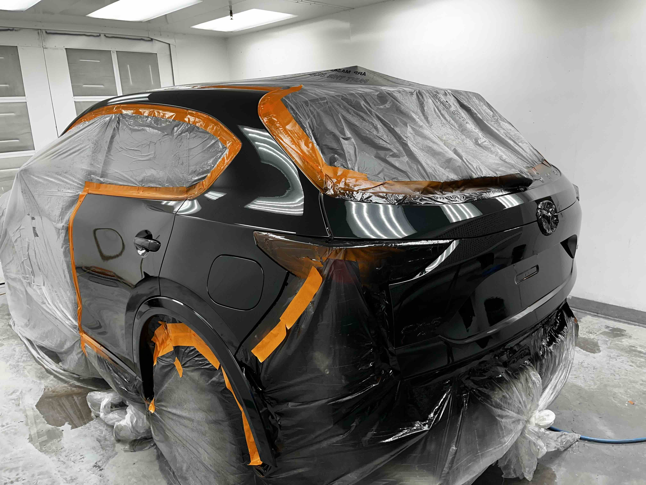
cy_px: 242
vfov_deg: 53.1
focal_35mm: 26
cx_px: 323
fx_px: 485
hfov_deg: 67.3
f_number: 1.6
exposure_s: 1/120
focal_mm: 5.1
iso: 80
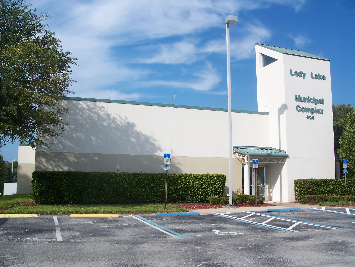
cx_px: 178
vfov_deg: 38.7
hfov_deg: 50.1
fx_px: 379
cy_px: 134
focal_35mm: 37
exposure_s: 1/640
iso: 64
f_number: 4
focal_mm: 7.8
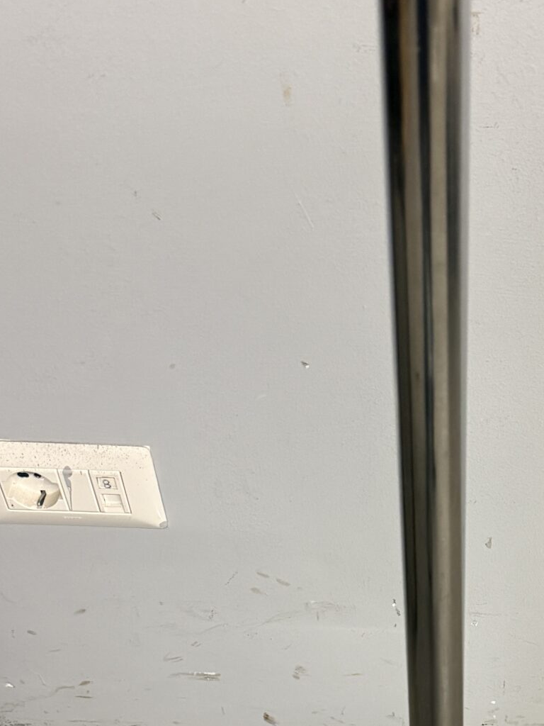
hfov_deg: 23.9
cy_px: 674
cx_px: 459
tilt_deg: -51.4
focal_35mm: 60
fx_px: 1257
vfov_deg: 30.5
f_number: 1.78
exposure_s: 1/50
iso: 500
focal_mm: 6.76
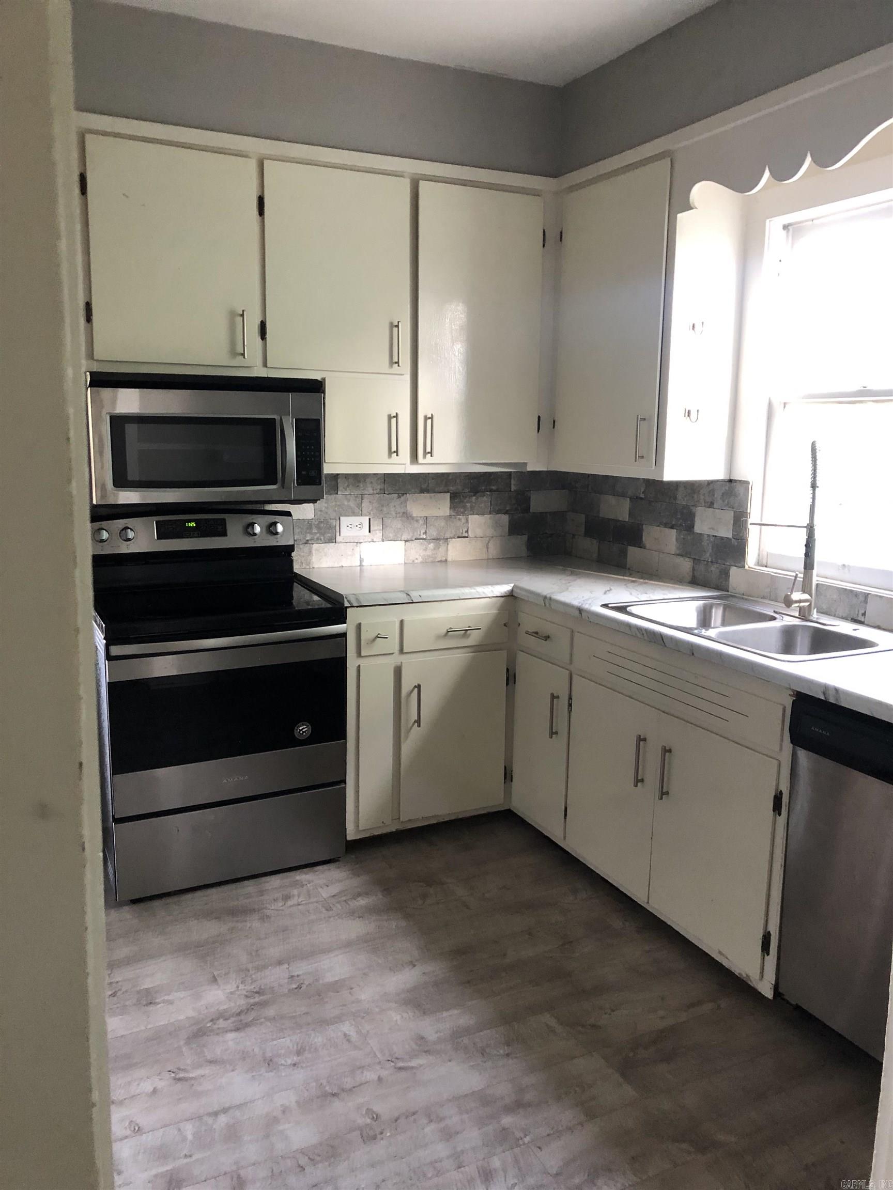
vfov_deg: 63.4
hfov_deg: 49.7
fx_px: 963
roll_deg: -1.6
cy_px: 595
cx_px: 446
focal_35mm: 28
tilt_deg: -10.1
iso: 100
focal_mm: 3.99
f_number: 1.8
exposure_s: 1/15
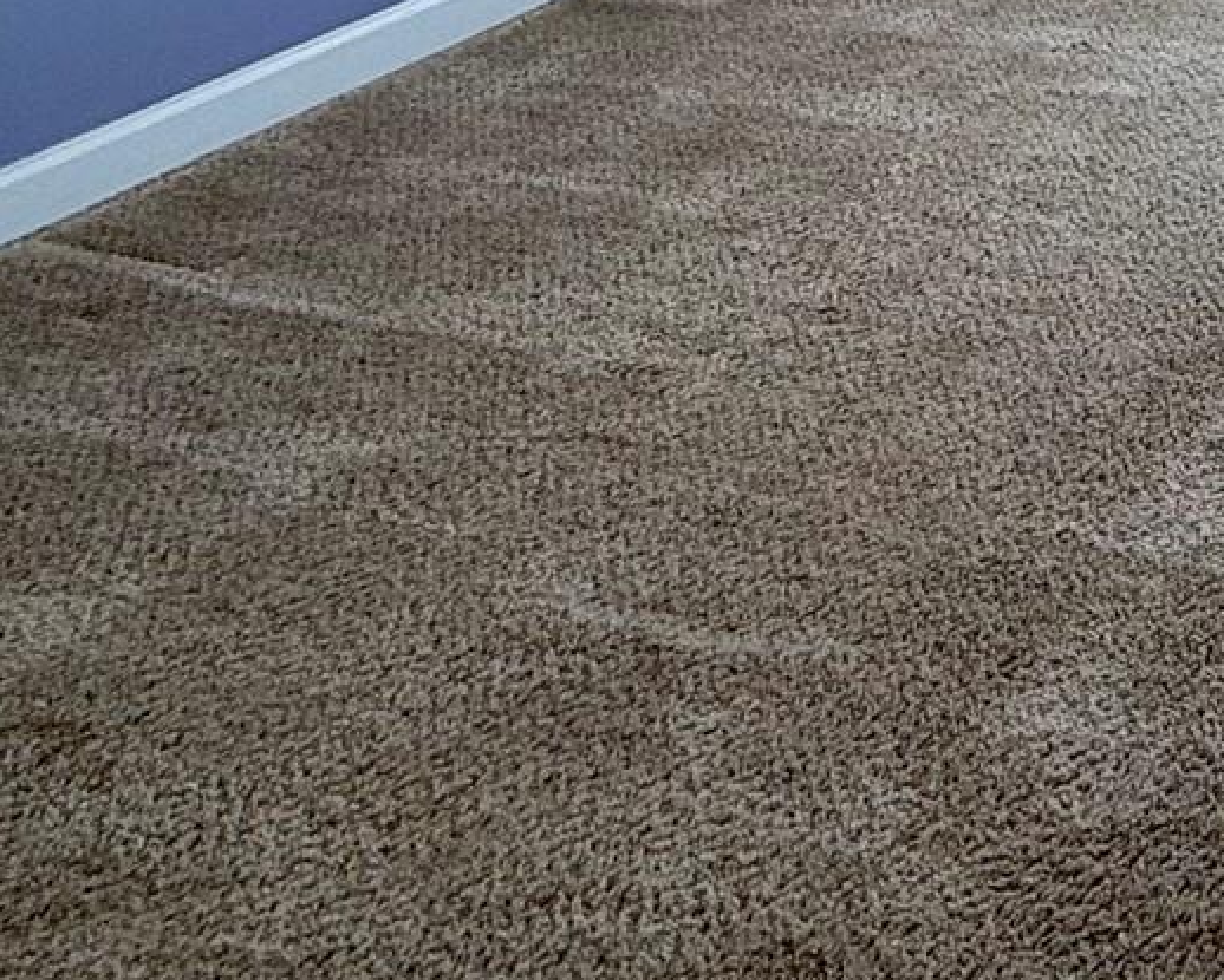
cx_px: 1810
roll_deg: -1.4
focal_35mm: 54
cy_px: -666
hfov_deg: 26.1
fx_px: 1957
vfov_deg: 21.3
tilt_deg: -2.9
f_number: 2.2
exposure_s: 1/120
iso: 64
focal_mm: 2.22
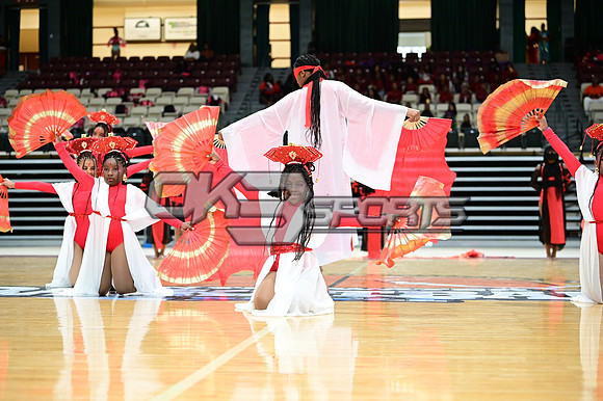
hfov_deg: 28.9
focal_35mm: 70
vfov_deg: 19.4
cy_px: 200
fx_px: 1172
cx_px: 302
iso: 6400
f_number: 3.2
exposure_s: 1/1000
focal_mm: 70
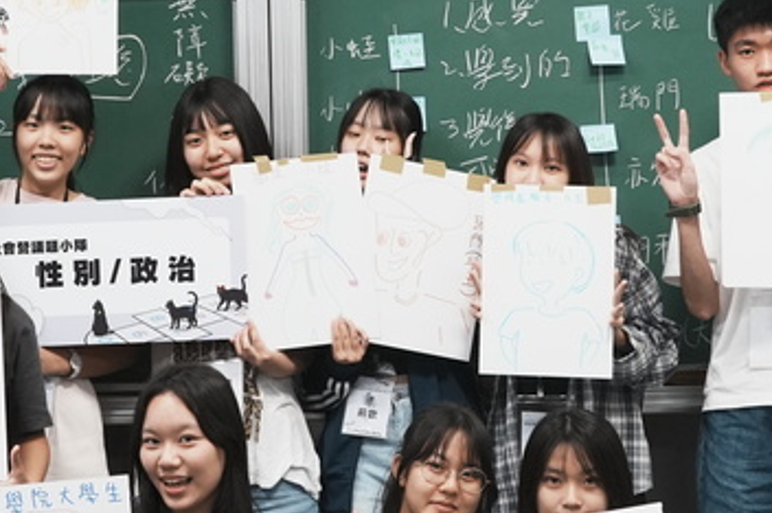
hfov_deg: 20.5
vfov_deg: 13.8
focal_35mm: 99
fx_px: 2121
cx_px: 217
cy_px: 206
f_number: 5
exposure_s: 1/160
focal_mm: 29
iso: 1600
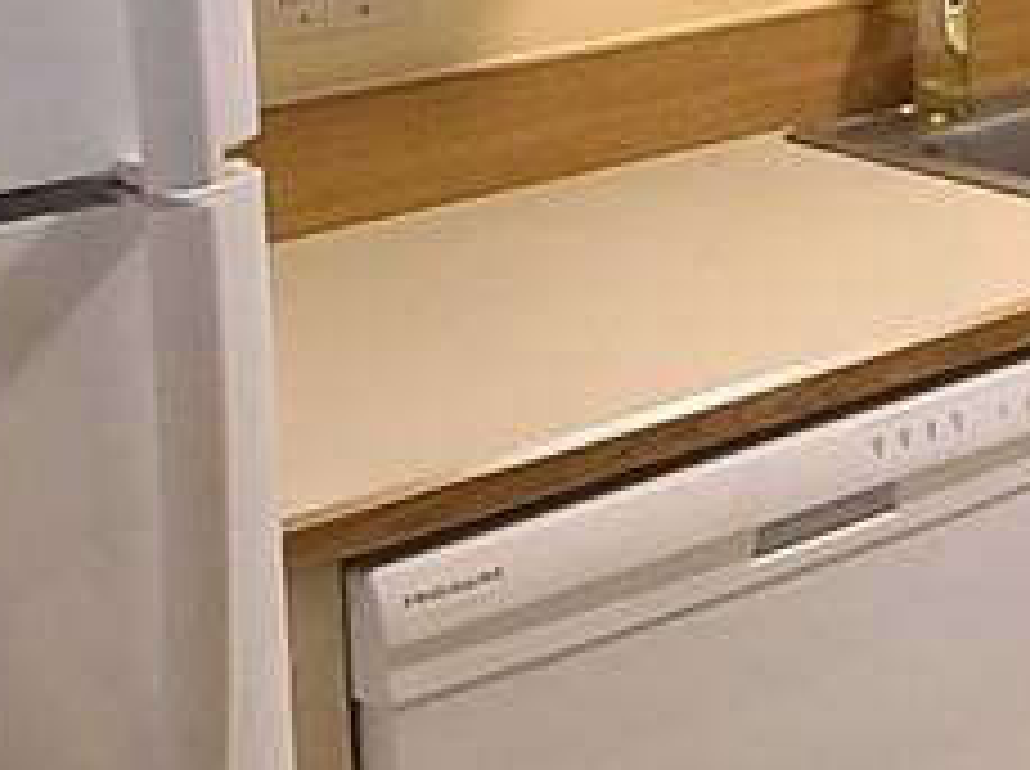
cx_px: 2168
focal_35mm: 91
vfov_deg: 15.3
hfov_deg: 15.9
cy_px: -261
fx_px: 2703
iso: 400
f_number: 2.2
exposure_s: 1/60
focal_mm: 2.2
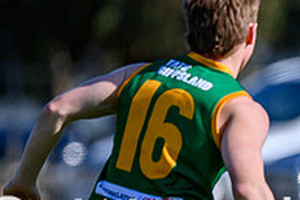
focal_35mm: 2079
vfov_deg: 0.7
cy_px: 223
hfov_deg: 1.0
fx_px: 17310
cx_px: 482
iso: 140
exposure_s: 1/2000
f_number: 4
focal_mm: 500
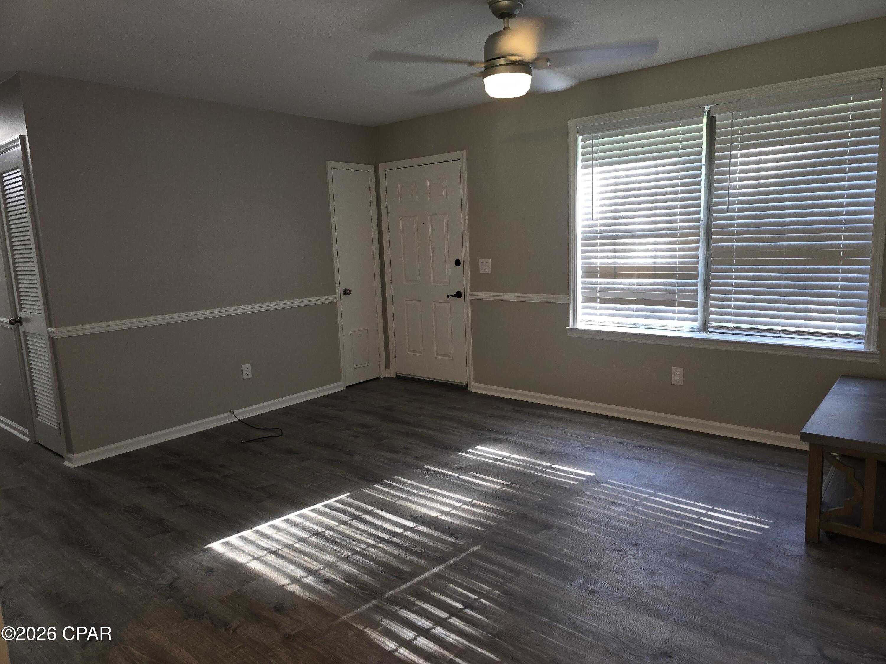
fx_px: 589
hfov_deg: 73.9
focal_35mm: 23
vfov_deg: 58.9
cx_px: 443
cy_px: 332
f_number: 1.7
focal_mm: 6.3
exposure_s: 1/60
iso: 100
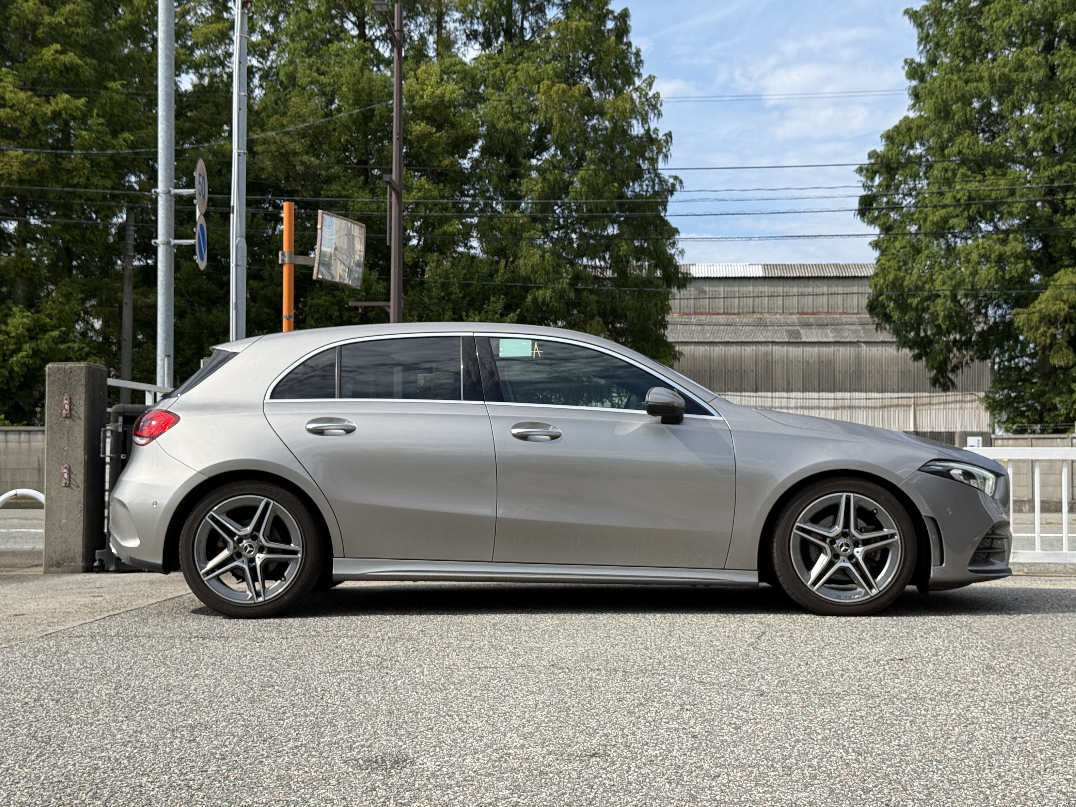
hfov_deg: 39.7
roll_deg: -0.3
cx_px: 538
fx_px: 1492
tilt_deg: +2.5
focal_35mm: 48
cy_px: 404
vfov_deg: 30.3
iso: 64
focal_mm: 6.76
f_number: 1.78
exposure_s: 1/3704
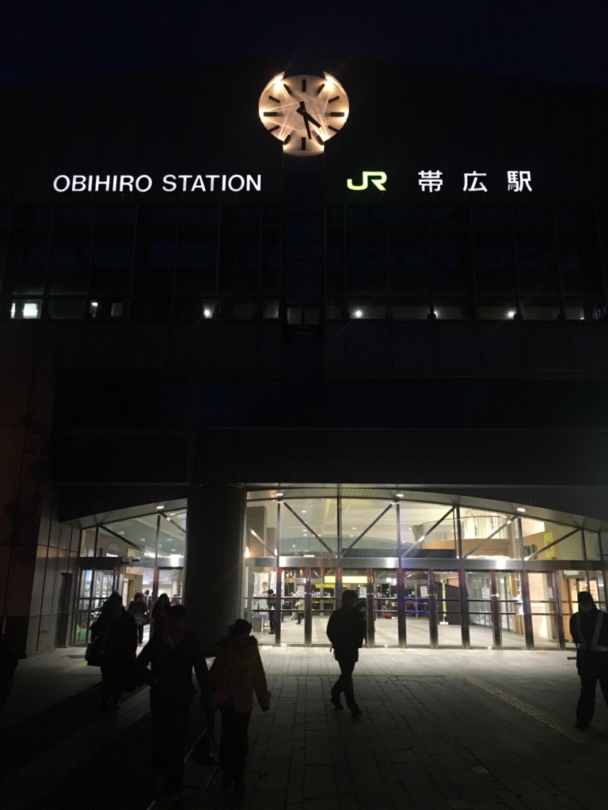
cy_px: 405
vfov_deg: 61.7
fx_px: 679
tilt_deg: +15.4
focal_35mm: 29
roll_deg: -0.7
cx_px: 304
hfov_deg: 48.2
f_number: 2.2
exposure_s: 1/30
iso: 200
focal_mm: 4.15
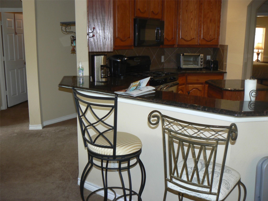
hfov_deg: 51.4
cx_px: 134
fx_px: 279
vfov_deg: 39.7
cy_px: 100
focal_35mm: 36
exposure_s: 1/30
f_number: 2.8
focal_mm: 6
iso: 100
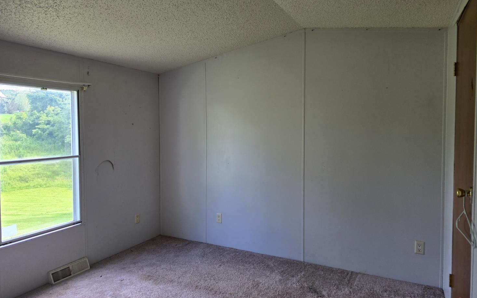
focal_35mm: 25
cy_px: 140
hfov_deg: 72.6
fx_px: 325
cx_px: 239
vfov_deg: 49.2
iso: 50
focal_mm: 6.3
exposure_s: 1/180
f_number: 1.7
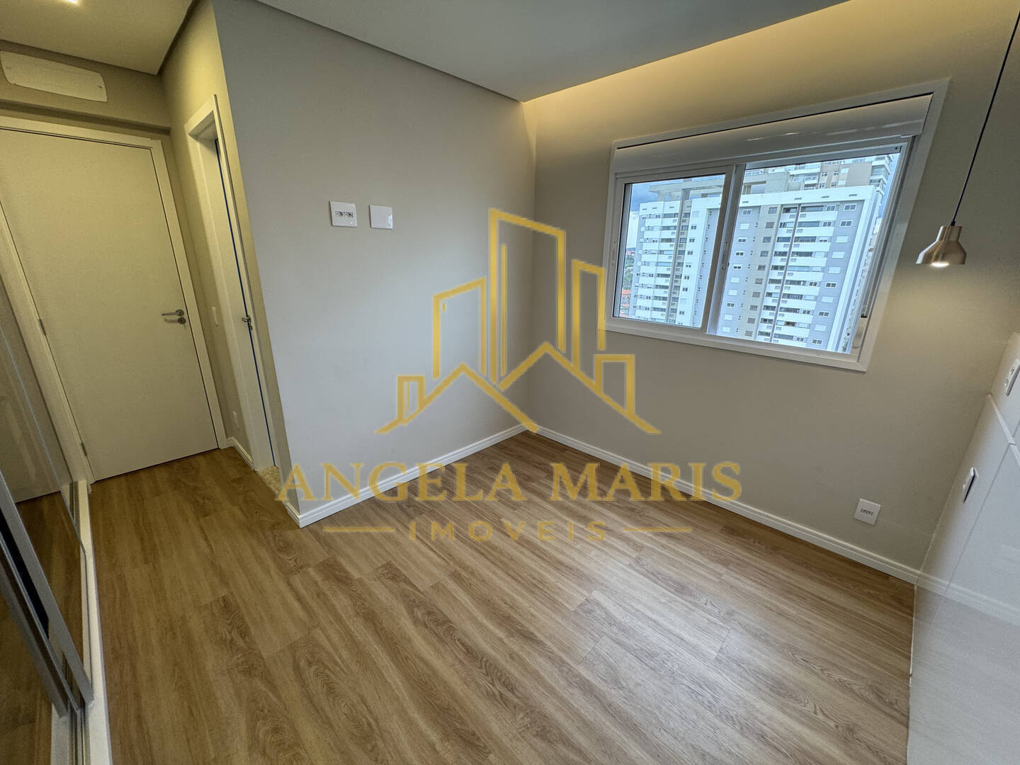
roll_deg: -1.2
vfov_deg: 85.7
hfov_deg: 102.1
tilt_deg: -17.0
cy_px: 382
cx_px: 510
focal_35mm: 14
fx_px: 413
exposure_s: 1/120
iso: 80
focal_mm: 2.22
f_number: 2.2
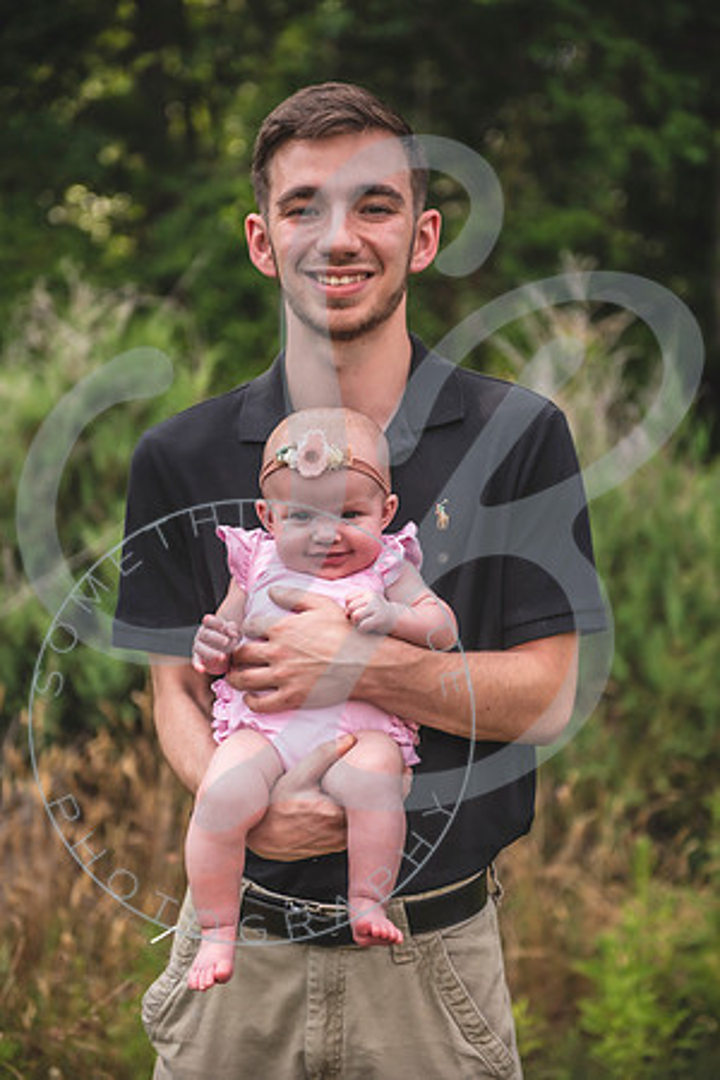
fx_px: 2100
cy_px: 540
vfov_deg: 28.8
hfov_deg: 19.5
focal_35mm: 70
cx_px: 360
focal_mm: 70
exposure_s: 1/640
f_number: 2.8
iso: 100
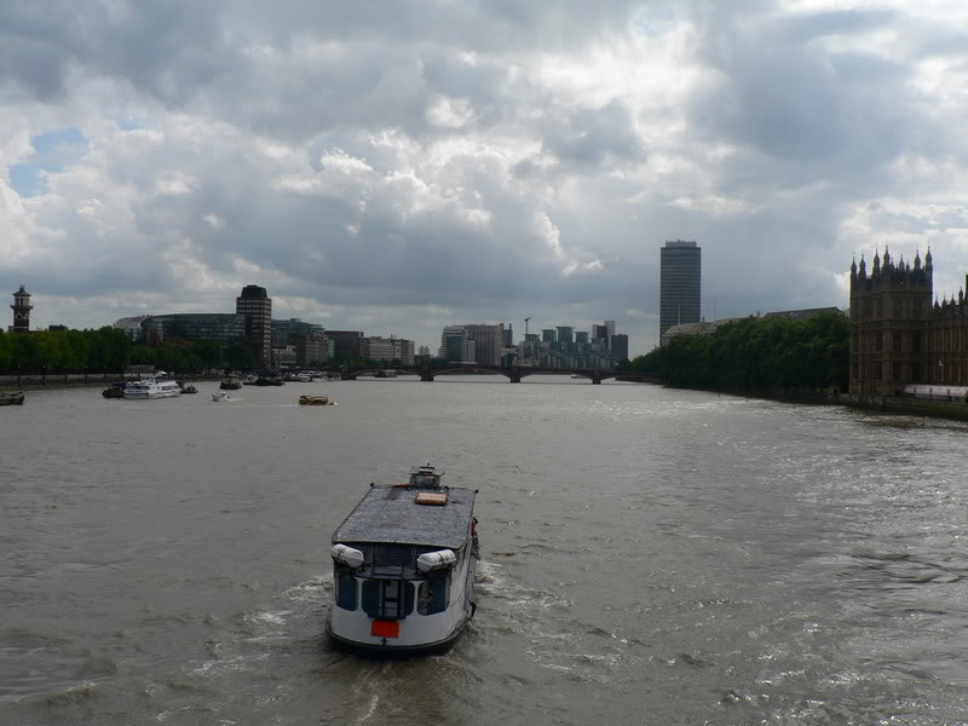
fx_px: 1091
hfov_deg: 47.9
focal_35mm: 39
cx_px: 484
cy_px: 363
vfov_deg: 36.8
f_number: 5.6
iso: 80
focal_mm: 6.4
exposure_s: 1/640
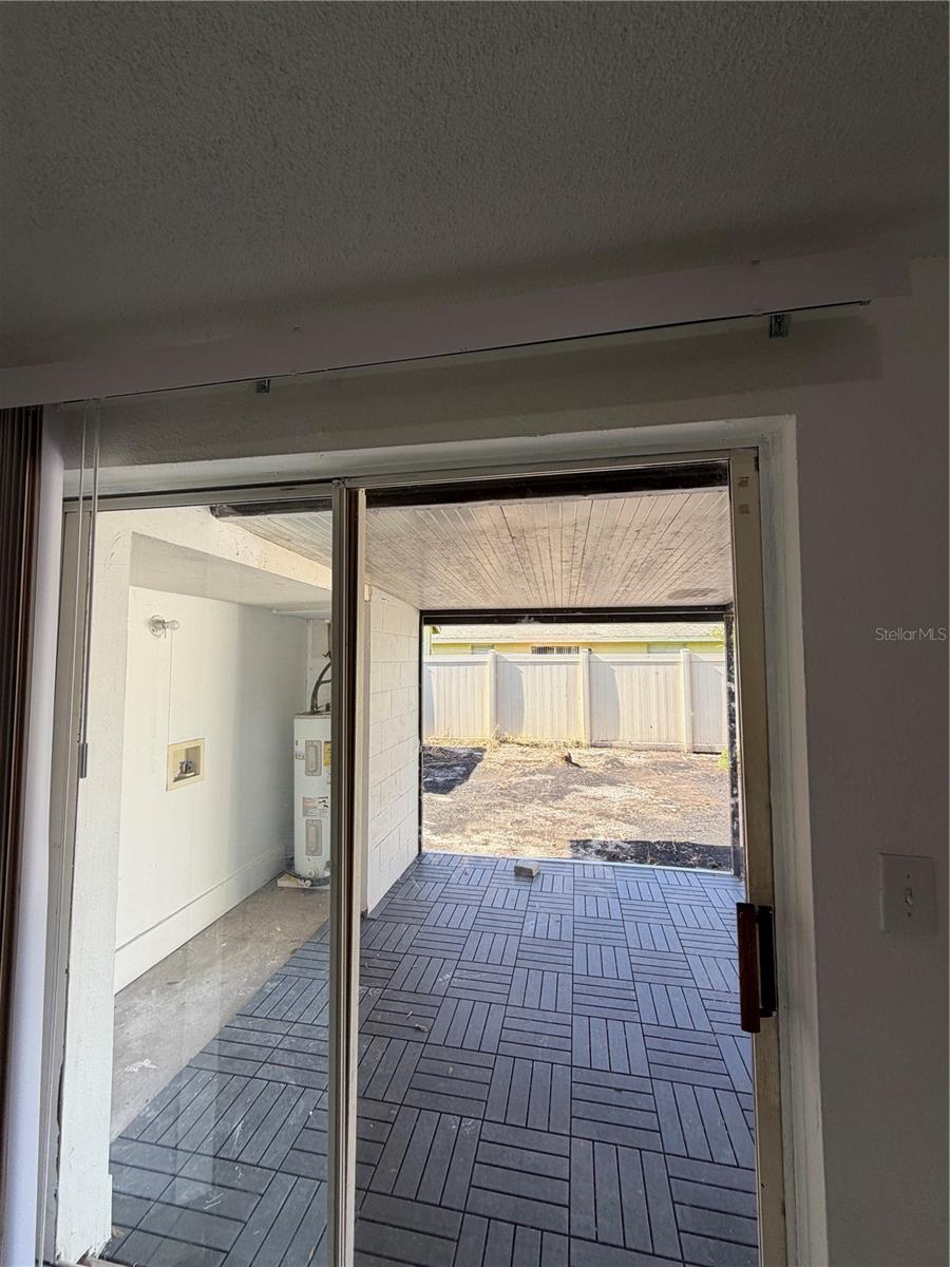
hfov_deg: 85.7
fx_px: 512
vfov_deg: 102.1
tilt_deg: +6.5
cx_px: 475
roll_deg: +1.9
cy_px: 634
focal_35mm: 14
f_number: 2.2
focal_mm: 2.22
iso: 50
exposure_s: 1/121
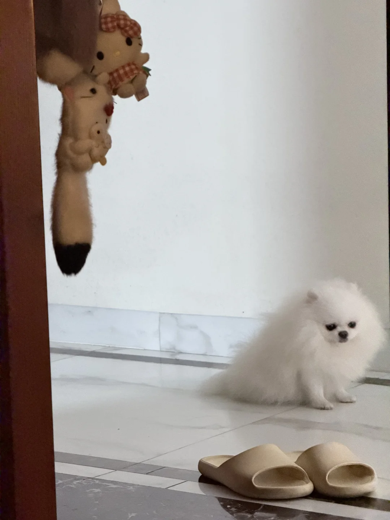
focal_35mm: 100
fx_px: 1502
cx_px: 195
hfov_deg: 14.8
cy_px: 260
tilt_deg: -6.8
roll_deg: +1.6
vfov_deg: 19.6
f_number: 2.8
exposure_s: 1/40
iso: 1000
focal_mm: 16.89
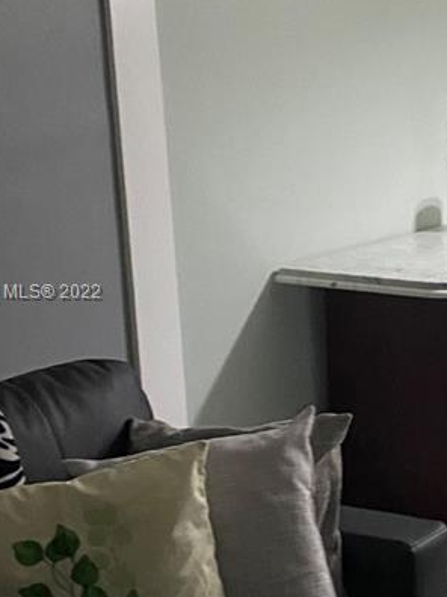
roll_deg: -0.3
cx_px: 504
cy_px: 293
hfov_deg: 17.9
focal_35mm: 79
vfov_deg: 24.7
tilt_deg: -7.7
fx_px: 1361
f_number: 1.8
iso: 500
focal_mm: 4.25
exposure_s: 1/30
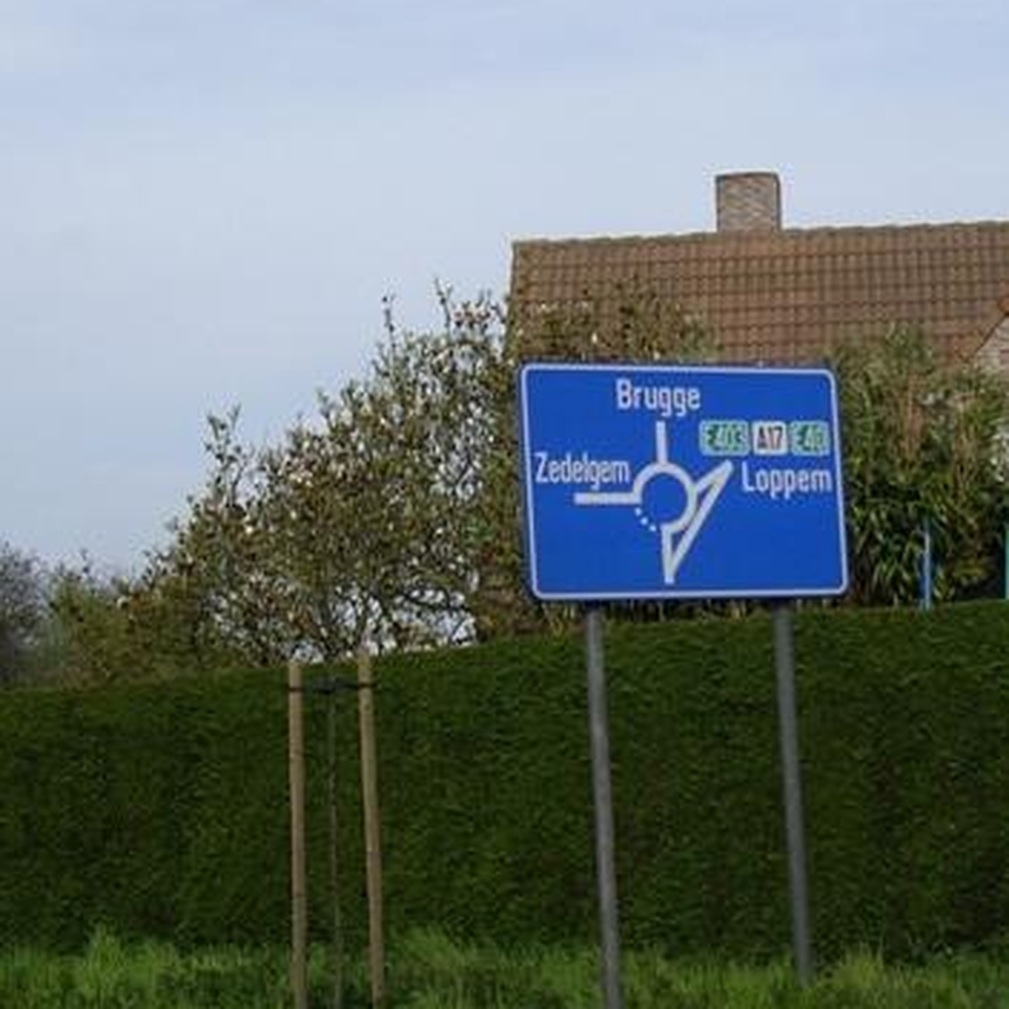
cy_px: 530
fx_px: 2012
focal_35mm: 61
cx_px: 909
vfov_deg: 28.2
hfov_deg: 27.2
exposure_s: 1/125
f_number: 8
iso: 64
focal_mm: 7.9
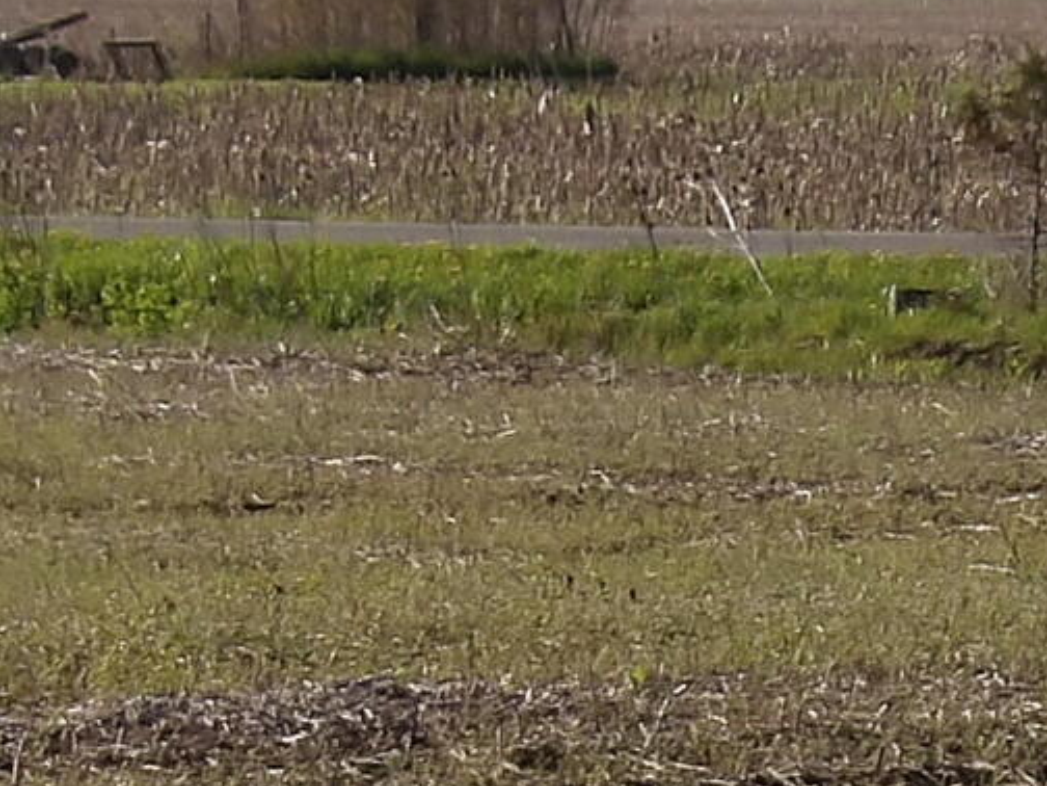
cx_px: 787
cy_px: 859
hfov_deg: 3.9
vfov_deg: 2.9
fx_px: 15305
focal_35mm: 506
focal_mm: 15.3
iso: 100
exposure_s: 1/669
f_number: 4.1
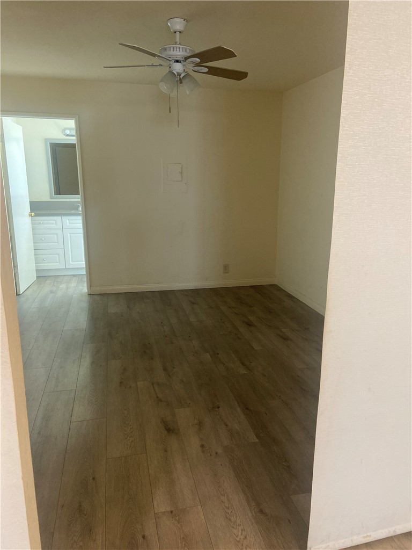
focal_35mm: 26
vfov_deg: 67.3
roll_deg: -1.0
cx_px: 206
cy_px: 275
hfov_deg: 53.1
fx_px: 413
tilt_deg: -12.7
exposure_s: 1/60
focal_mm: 4.25
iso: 200
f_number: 1.8
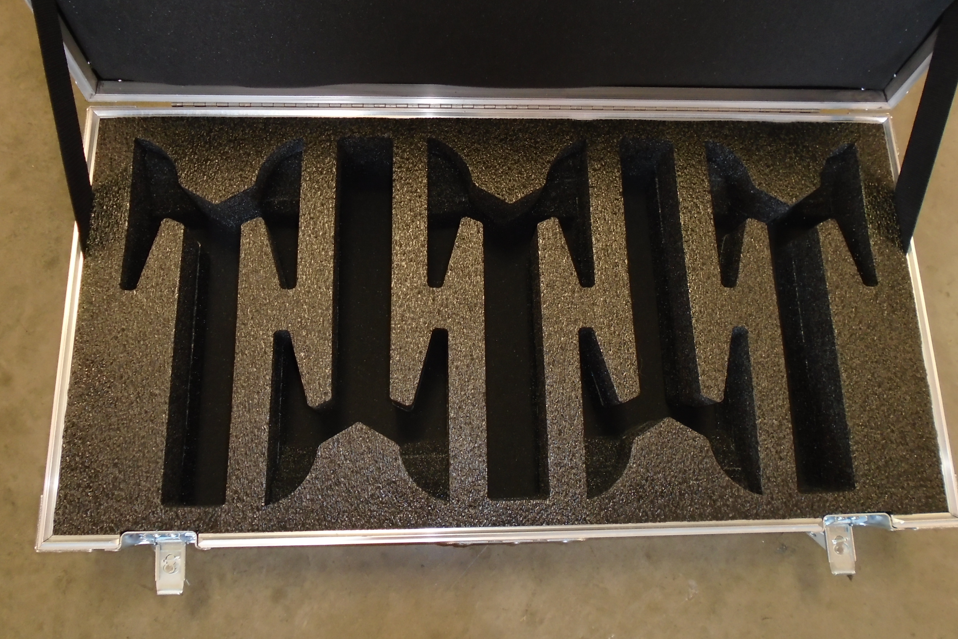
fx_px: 745
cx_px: 467
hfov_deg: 65.5
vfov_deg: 46.3
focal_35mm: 28
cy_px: 281
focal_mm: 4.6
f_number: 3.2
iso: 200
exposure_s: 1/30
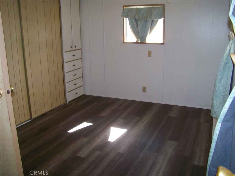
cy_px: 88
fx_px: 224
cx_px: 118
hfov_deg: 55.4
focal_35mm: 33
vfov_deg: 42.9
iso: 64
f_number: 3.6
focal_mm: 5.85
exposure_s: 1/30
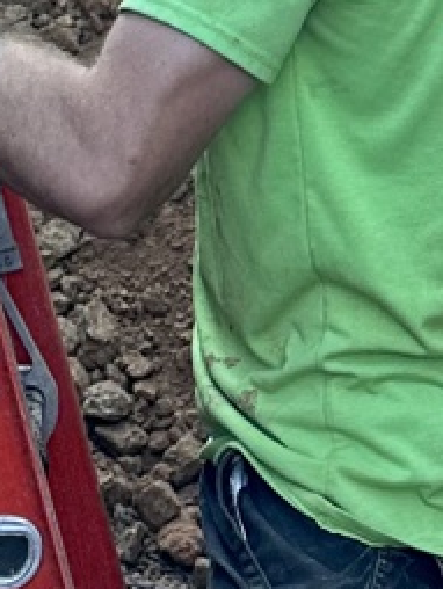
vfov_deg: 10.7
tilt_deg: +5.3
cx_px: -72
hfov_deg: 9.7
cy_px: -914
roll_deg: -0.2
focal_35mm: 151
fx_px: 2572
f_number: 1.78
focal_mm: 6.86
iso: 64
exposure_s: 1/127
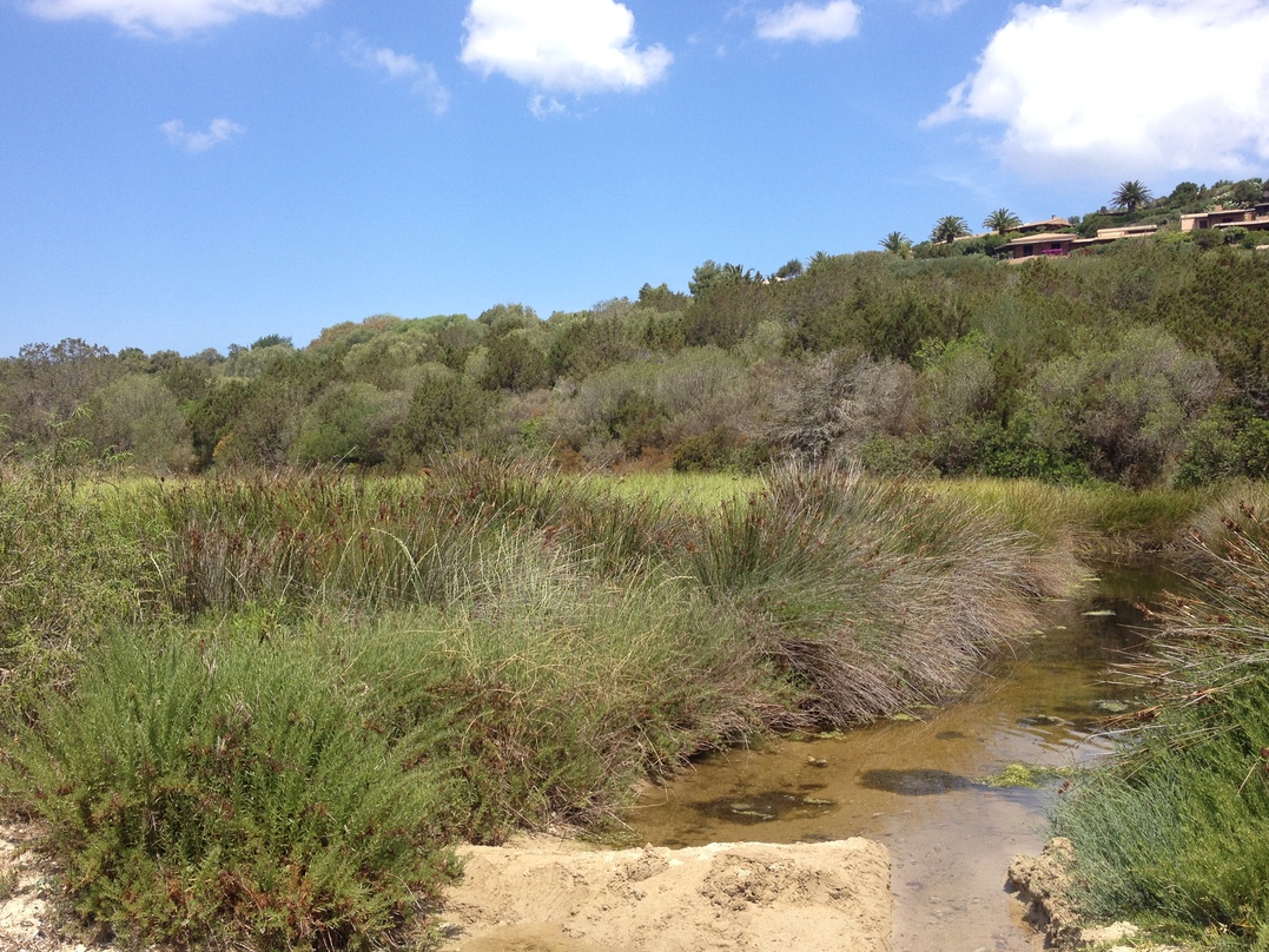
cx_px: 612
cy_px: 484
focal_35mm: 39
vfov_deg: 36.8
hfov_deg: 47.8
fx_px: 1430
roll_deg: +1.9
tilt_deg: -3.1
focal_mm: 4.28
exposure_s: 1/1062
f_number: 2.4
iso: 50
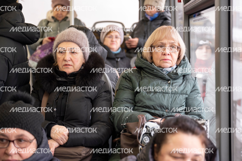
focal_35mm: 60
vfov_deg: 22.6
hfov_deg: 33.4
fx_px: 403
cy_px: 80
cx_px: 121
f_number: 2.8
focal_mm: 60
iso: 1600
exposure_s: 1/160
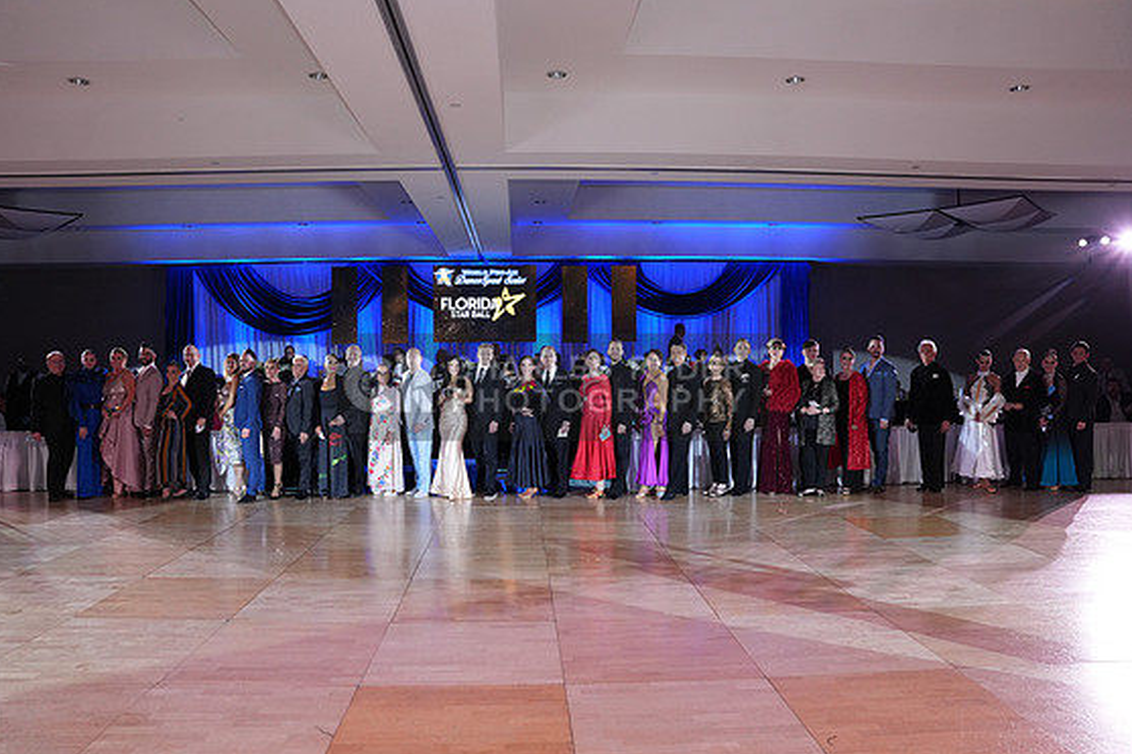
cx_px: 549
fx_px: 786
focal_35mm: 25
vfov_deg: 51.3
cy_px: 387
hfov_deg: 71.5
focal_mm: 24
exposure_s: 1/200
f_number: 5
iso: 2000
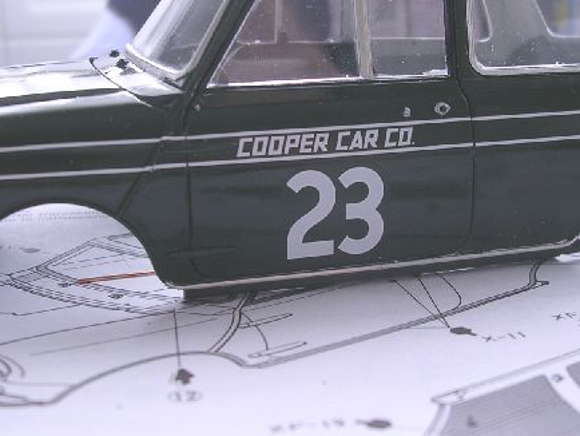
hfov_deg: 34.3
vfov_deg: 26.1
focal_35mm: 56
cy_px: 193
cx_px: 327
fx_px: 939
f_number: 2.8
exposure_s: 1/15.5
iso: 100
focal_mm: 5.8
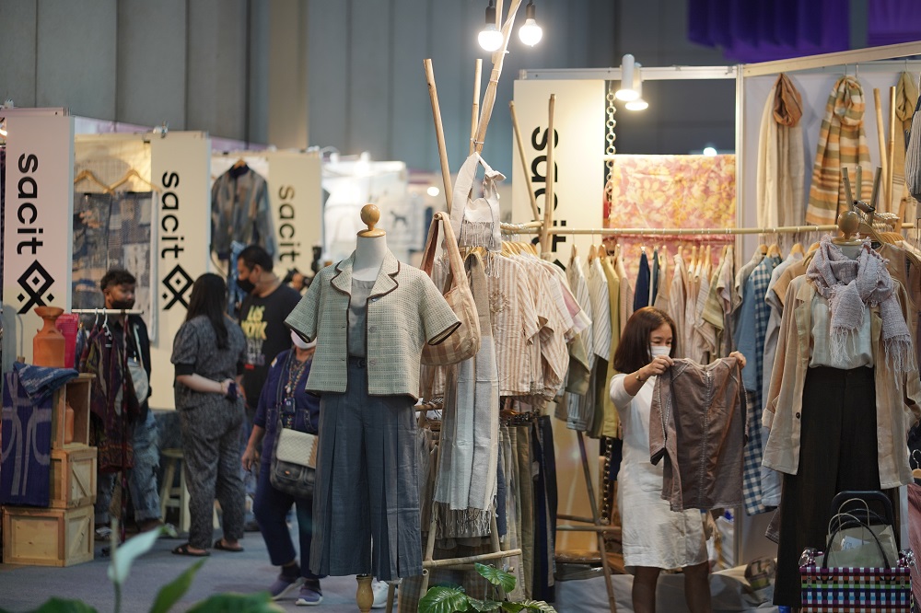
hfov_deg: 23.9
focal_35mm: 85
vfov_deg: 16.1
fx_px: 2174
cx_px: 460
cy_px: 306
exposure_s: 1/80
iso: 320
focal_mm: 85
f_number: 1.8
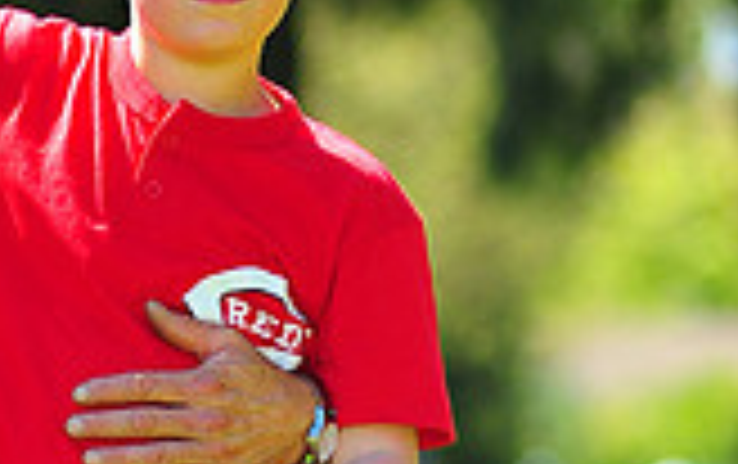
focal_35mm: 648
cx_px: -122
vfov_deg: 2.0
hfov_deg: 3.2
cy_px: 649
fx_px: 13051
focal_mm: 180
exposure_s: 1/400
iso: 200
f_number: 4.5
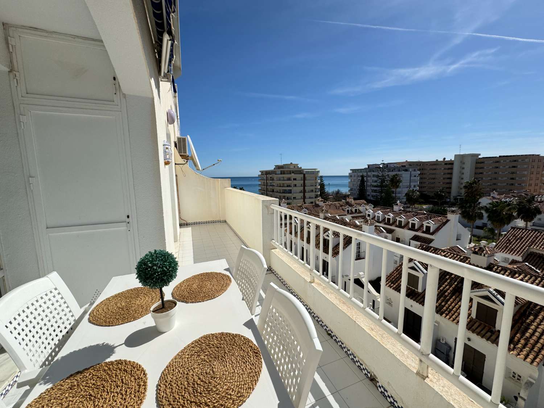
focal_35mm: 14
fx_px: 220
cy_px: 204
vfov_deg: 85.7
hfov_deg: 102.1
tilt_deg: -7.5
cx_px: 272
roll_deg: +0.9
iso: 50
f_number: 2.2
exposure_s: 1/3906
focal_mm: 2.22
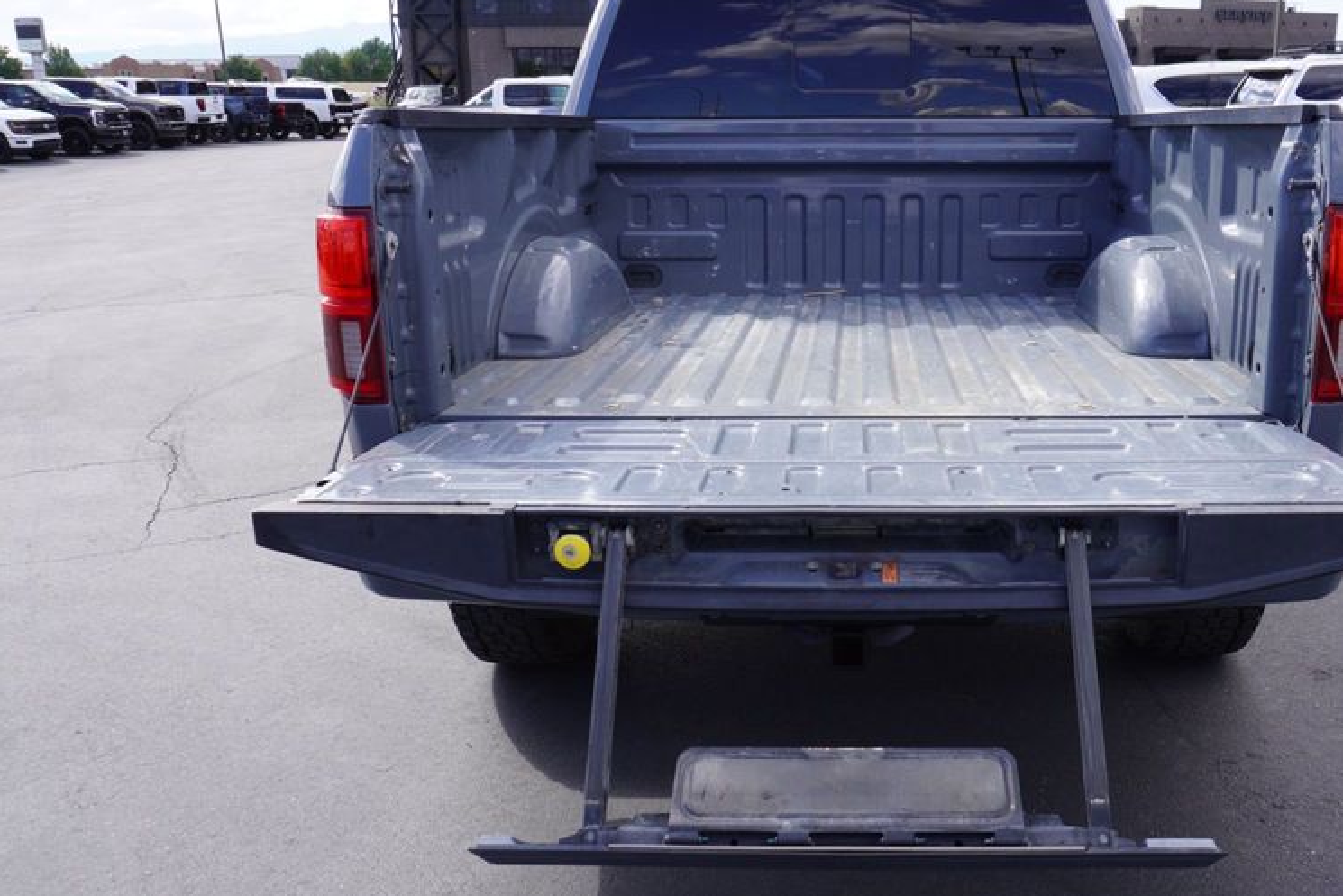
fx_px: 1231
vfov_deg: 40.0
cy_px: 443
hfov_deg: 56.6
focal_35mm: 33
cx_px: 833
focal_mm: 16
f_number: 8
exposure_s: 1/125
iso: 100
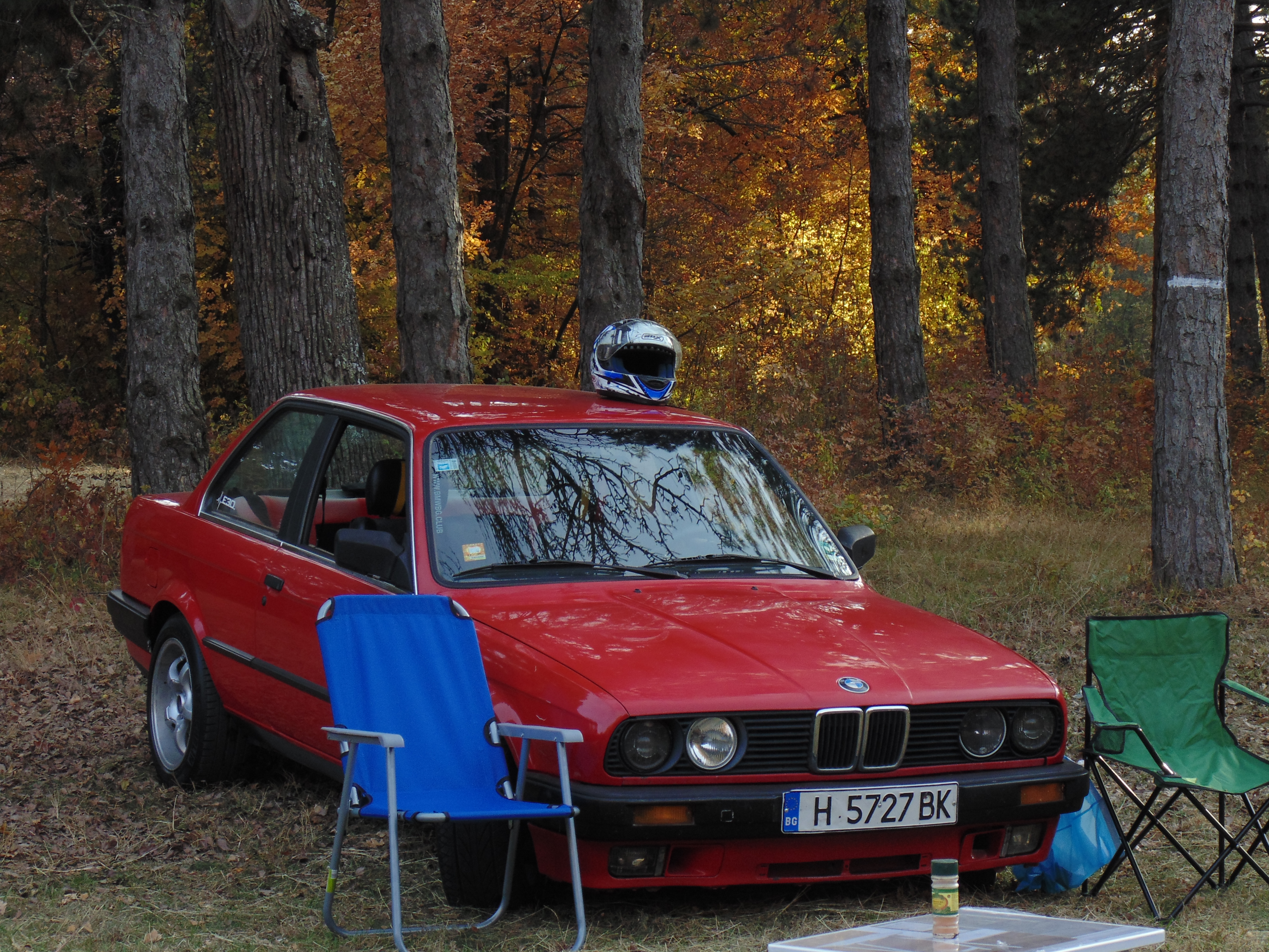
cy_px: 476
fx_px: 3593
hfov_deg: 20.0
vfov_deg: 15.1
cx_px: 634
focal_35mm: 98
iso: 80
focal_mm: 17.5
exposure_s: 1/80
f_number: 4.6
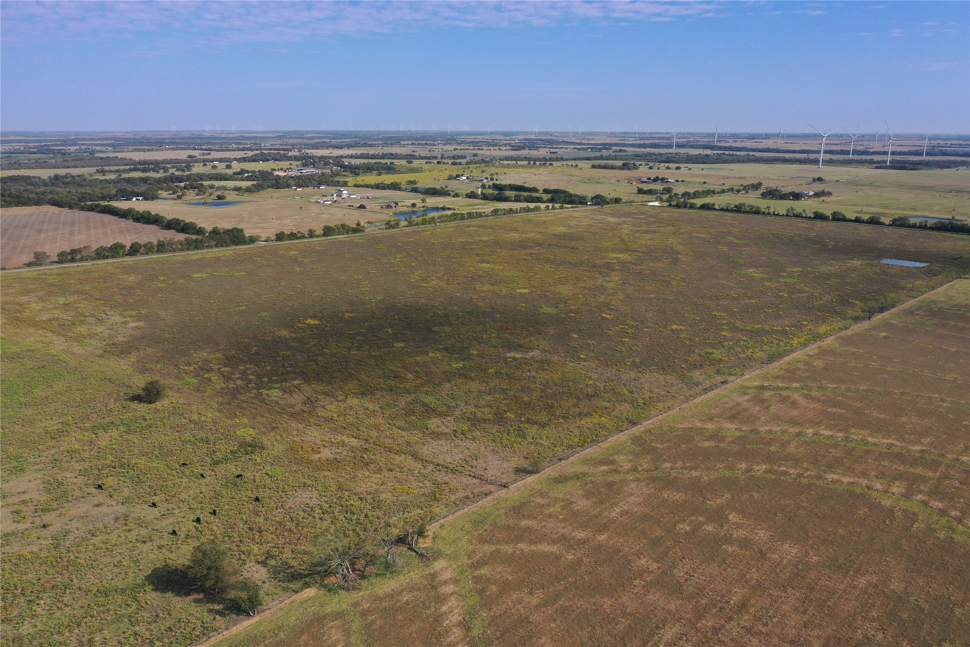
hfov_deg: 65.5
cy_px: 324
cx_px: 485
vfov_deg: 46.4
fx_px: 754
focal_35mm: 28
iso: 100
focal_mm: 10.26
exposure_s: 1/500
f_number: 6.3
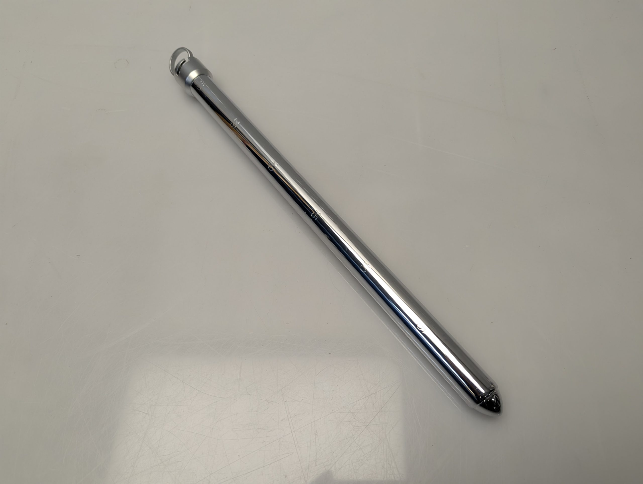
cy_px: 242
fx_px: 446
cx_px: 322
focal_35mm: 24
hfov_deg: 71.5
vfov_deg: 56.9
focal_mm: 6.81
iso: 41
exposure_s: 1/102
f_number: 1.85
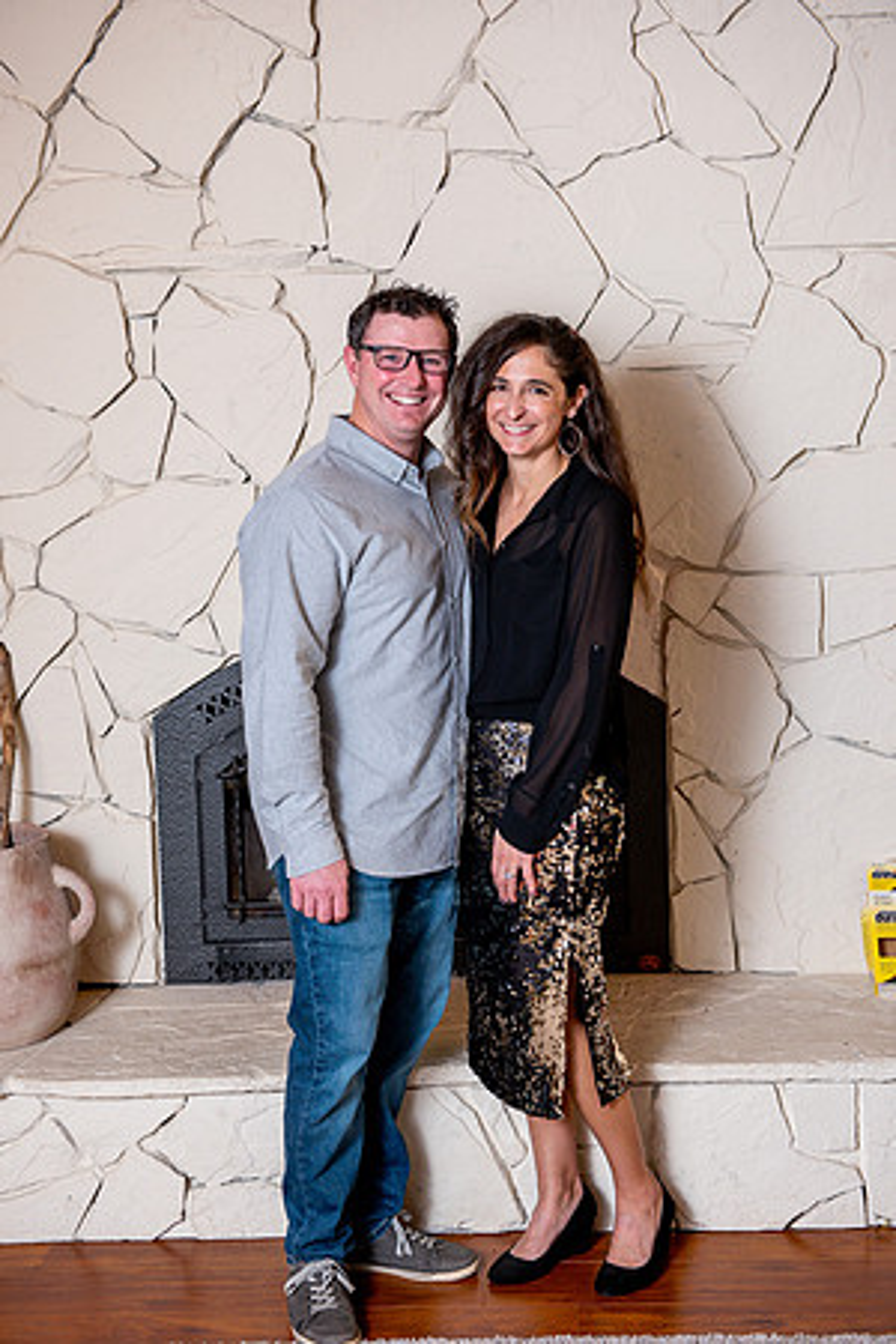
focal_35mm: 48
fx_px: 1792
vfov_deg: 41.1
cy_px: 672
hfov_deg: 28.1
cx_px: 448
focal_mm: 48
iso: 500
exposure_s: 1/200
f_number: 5
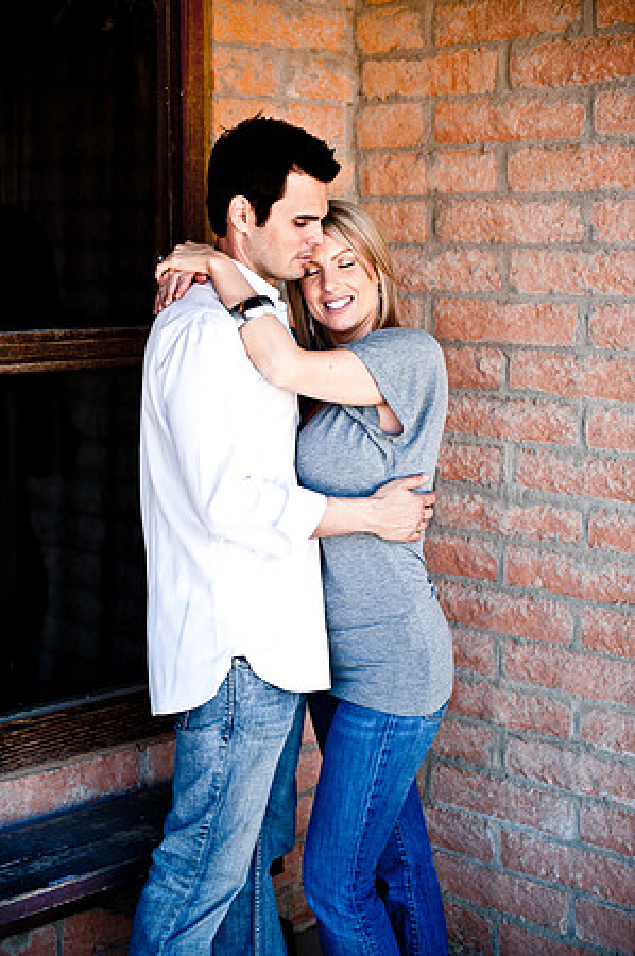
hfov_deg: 19.4
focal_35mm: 70
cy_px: 478
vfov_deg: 28.9
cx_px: 318
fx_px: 1856
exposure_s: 1/400
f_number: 2.8
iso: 200
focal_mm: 70
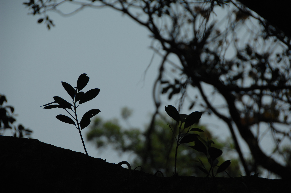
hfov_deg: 10.2
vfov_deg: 6.8
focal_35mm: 202
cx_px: 146
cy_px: 96
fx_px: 1635
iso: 400
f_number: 5.6
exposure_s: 1/350
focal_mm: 135
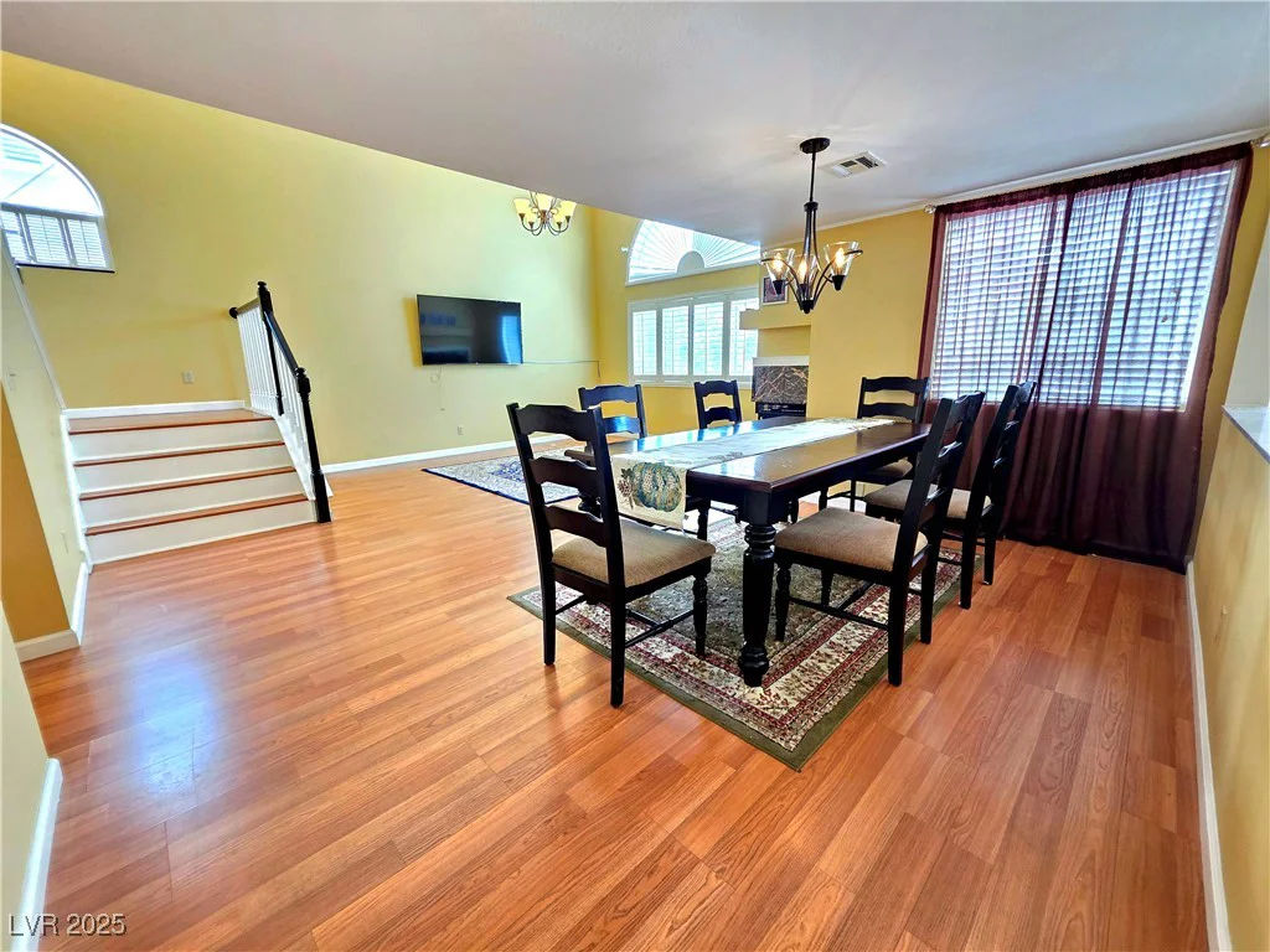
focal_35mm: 13
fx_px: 477
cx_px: 635
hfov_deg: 106.2
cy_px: 476
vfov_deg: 89.9
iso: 200
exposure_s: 1/60.2
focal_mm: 2.2
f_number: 1.9
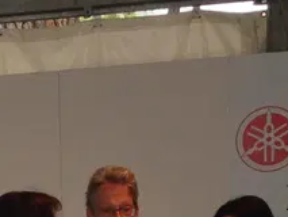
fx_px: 1548
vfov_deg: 7.5
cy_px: 490
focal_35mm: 186
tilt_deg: -8.9
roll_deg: +2.8
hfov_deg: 10.2
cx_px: -176
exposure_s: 1/120
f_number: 2.4
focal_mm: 4.12
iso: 80
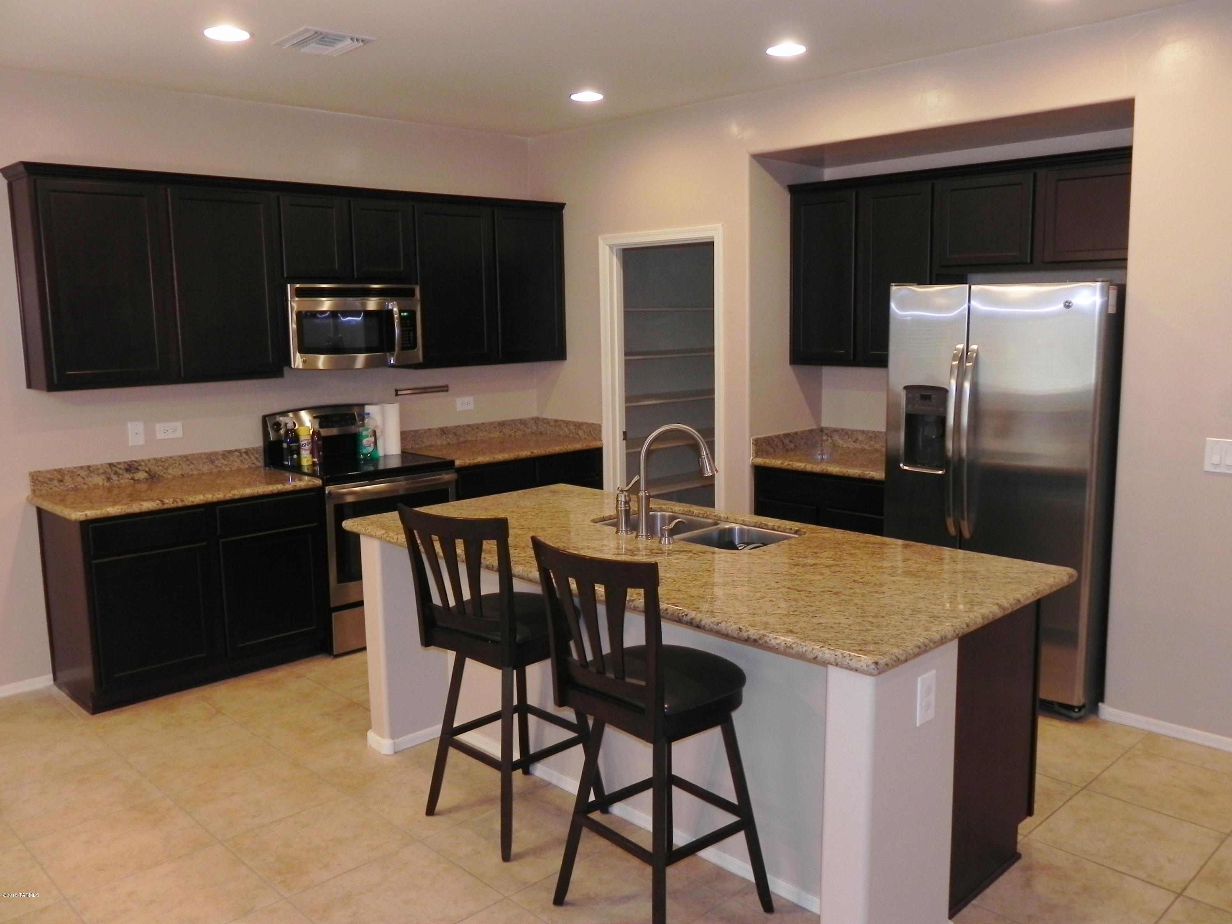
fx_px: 1032
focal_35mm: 29
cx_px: 616
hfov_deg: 61.7
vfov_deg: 48.2
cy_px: 462
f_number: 2.8
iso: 160
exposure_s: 1/41.3
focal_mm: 5.2
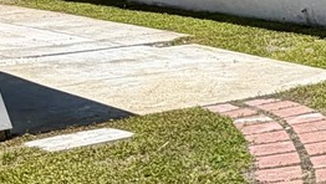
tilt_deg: -19.2
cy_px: 184
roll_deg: +0.4
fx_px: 805
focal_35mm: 93
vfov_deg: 12.9
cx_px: 702
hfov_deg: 16.1
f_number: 2.2
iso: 25
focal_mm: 2.22
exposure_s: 1/770
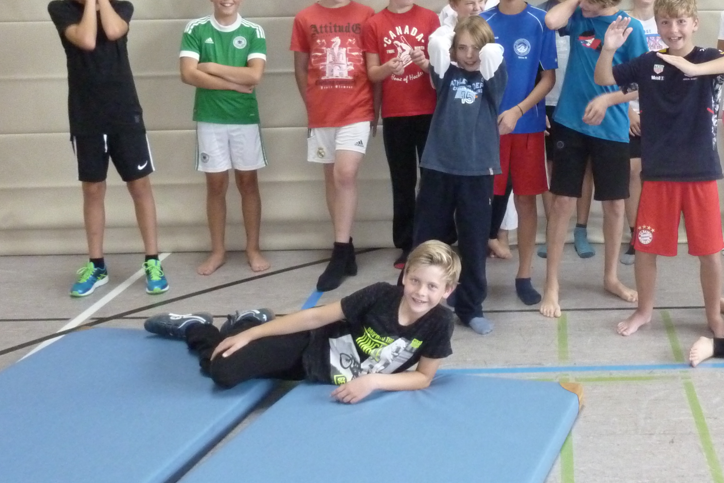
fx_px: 945
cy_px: 114
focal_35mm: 47
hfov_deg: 39.9
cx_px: 601
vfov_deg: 28.2
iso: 500
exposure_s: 1/30
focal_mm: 4.5
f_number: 3.3
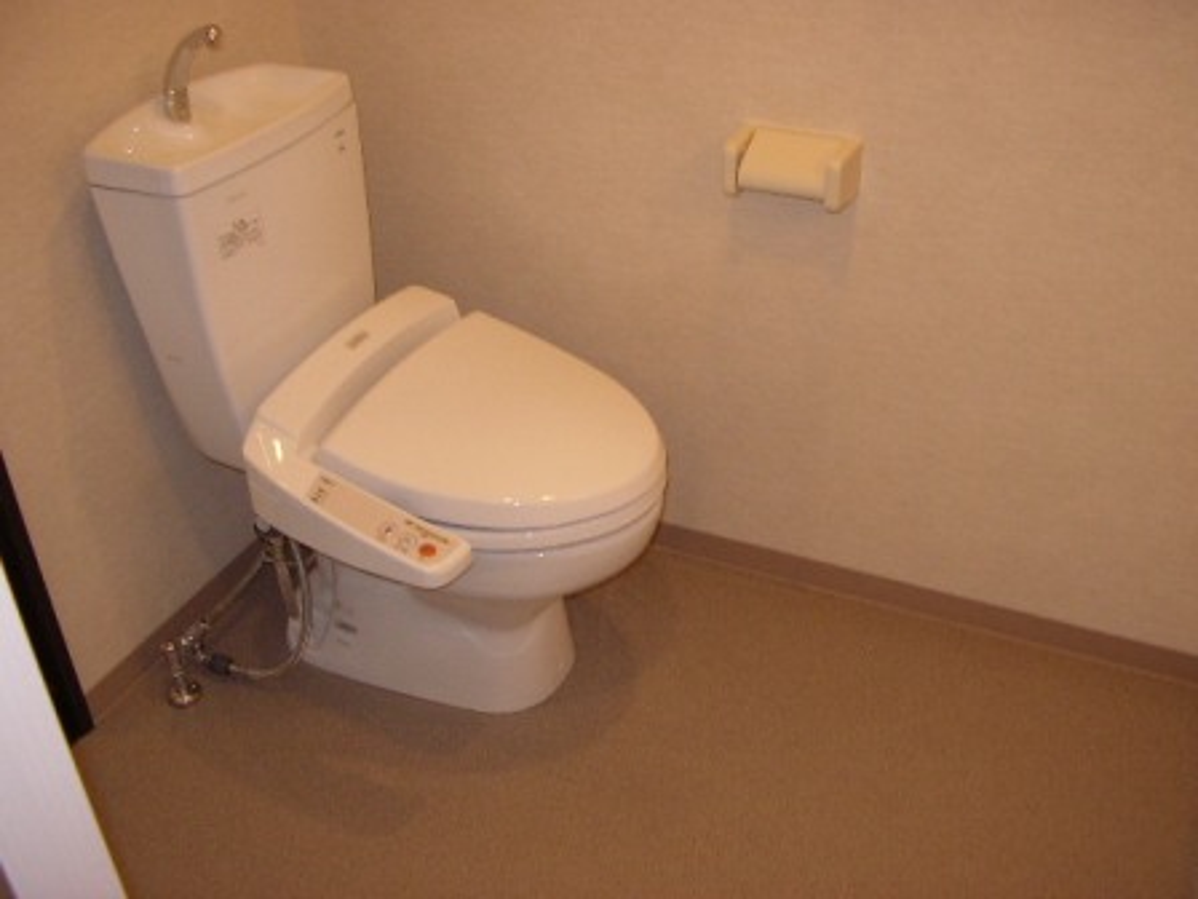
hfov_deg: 49.0
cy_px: 450
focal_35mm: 38
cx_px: 599
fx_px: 1315
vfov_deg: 37.7
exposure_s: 1/30
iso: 100
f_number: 2.9
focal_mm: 5.8
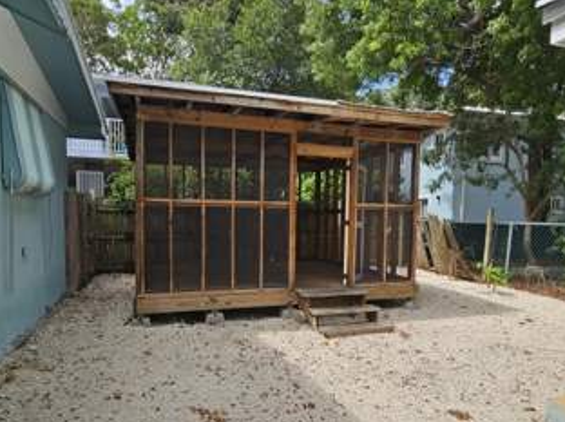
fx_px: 326
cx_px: 254
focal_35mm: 20
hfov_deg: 81.6
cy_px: 236
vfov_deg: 65.6
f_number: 2.2
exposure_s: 1/1038
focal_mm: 2.2
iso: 50
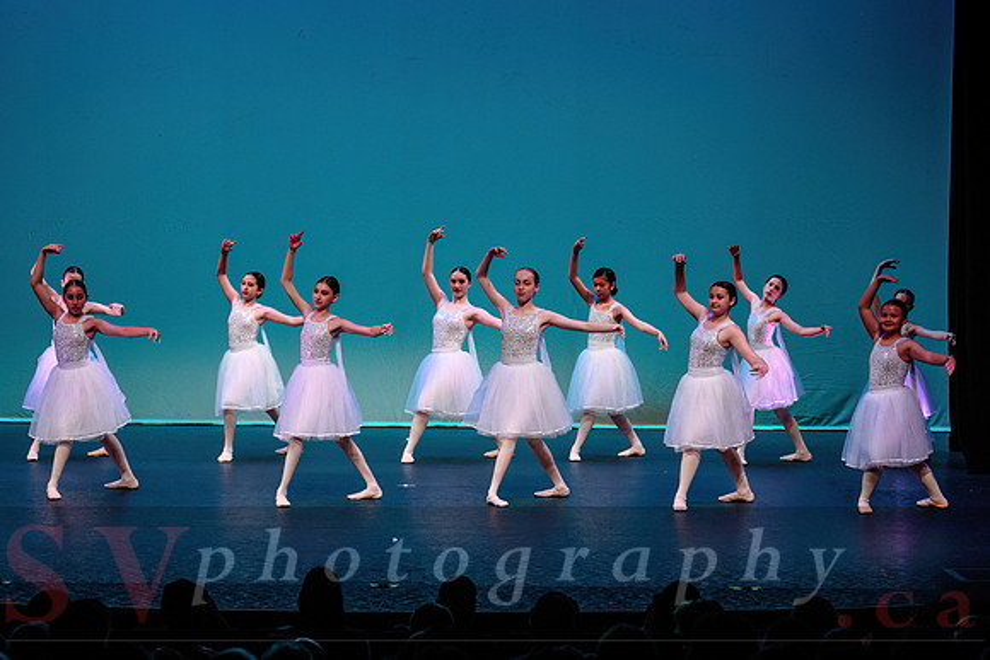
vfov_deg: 14.2
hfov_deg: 21.2
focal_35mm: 96
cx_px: 496
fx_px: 2650
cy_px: 451
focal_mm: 70
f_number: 2.8
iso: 1600
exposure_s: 1/800
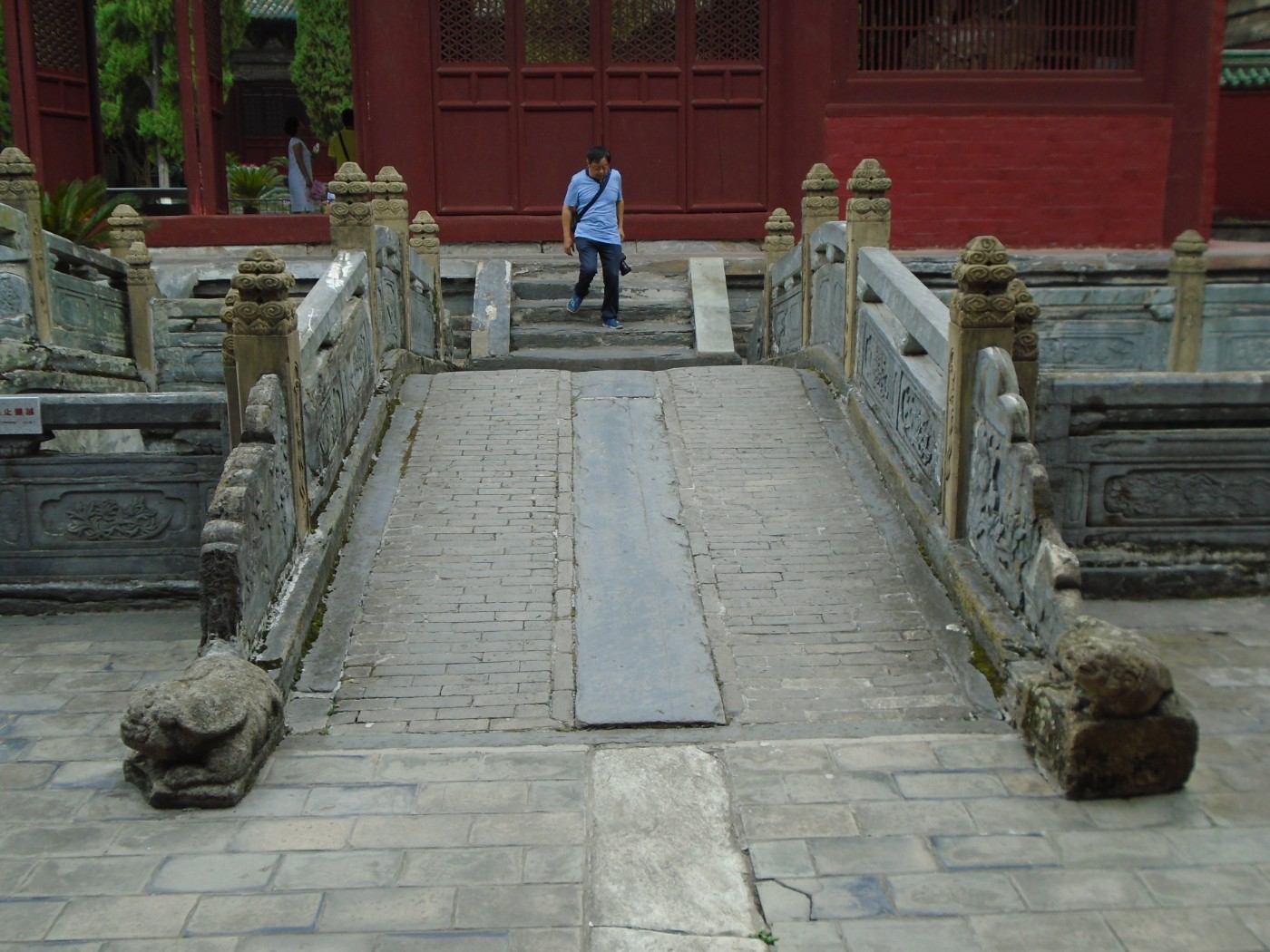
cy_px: 476
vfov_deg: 39.7
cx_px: 635
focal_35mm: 36
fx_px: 1321
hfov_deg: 51.4
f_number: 3.8
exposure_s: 1/250
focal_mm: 6.4
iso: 100
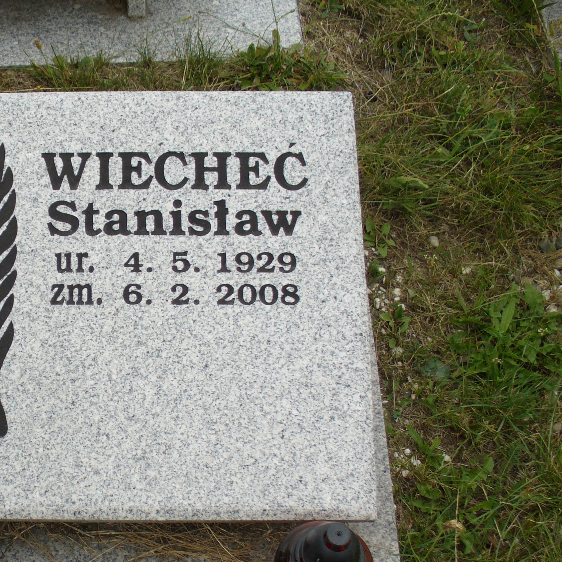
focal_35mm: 59
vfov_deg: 28.9
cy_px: 374
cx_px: 88
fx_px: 1084
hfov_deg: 28.3
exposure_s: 1/400
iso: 80
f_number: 2.8
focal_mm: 6.1
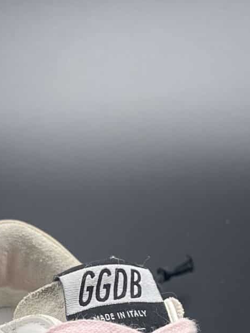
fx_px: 1021
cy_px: 423
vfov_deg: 17.5
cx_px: -83
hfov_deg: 13.4
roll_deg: -0.7
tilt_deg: -33.3
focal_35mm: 106
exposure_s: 1/355
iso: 32
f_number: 1.6
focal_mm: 5.1
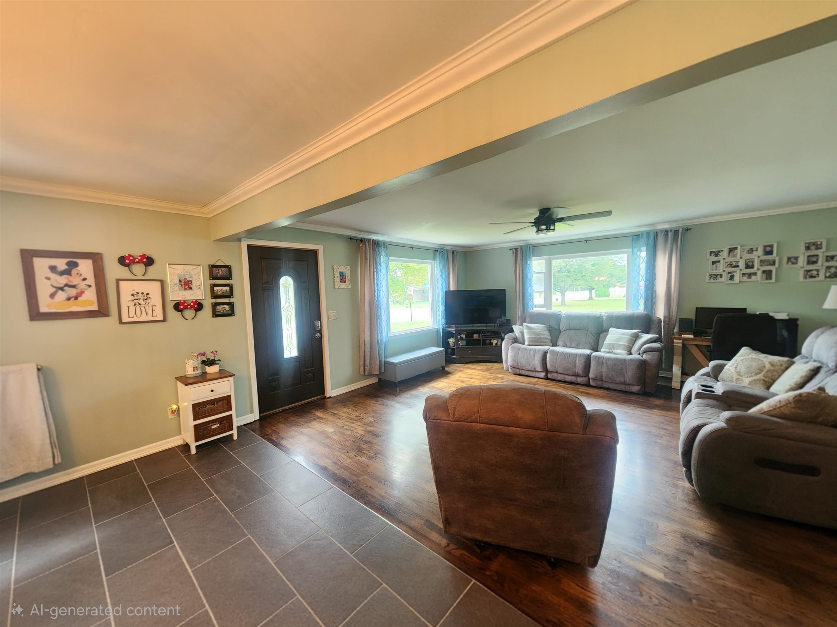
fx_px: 314
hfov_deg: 106.2
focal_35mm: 13
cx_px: 418
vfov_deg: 89.9
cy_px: 314
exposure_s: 1/30
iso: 500
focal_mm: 2.2
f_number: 2.2
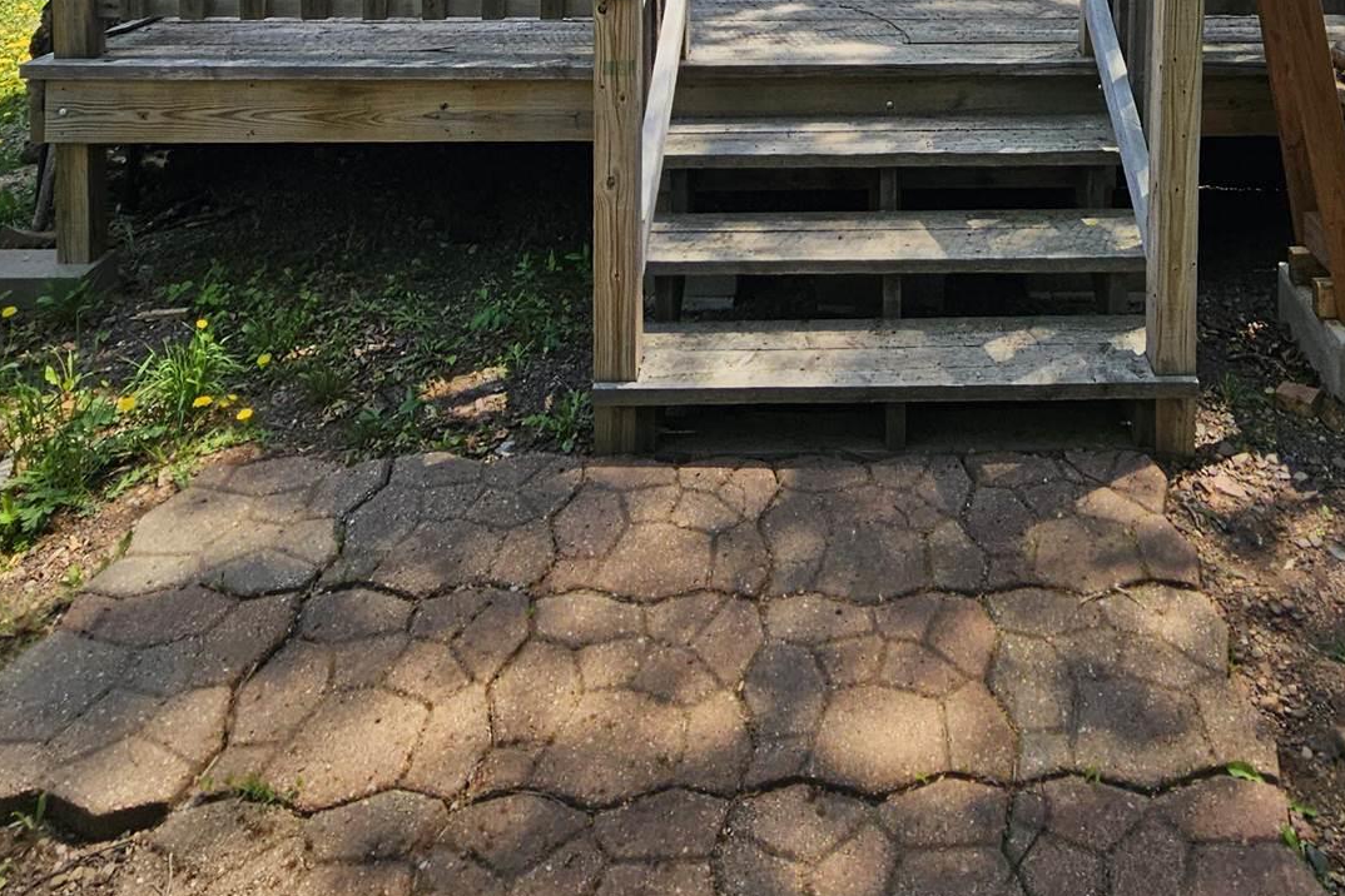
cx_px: 875
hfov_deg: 62.4
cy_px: -270
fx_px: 1083
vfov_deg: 33.1
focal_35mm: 29
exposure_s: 1/1286
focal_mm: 2.2
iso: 50
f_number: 2.2
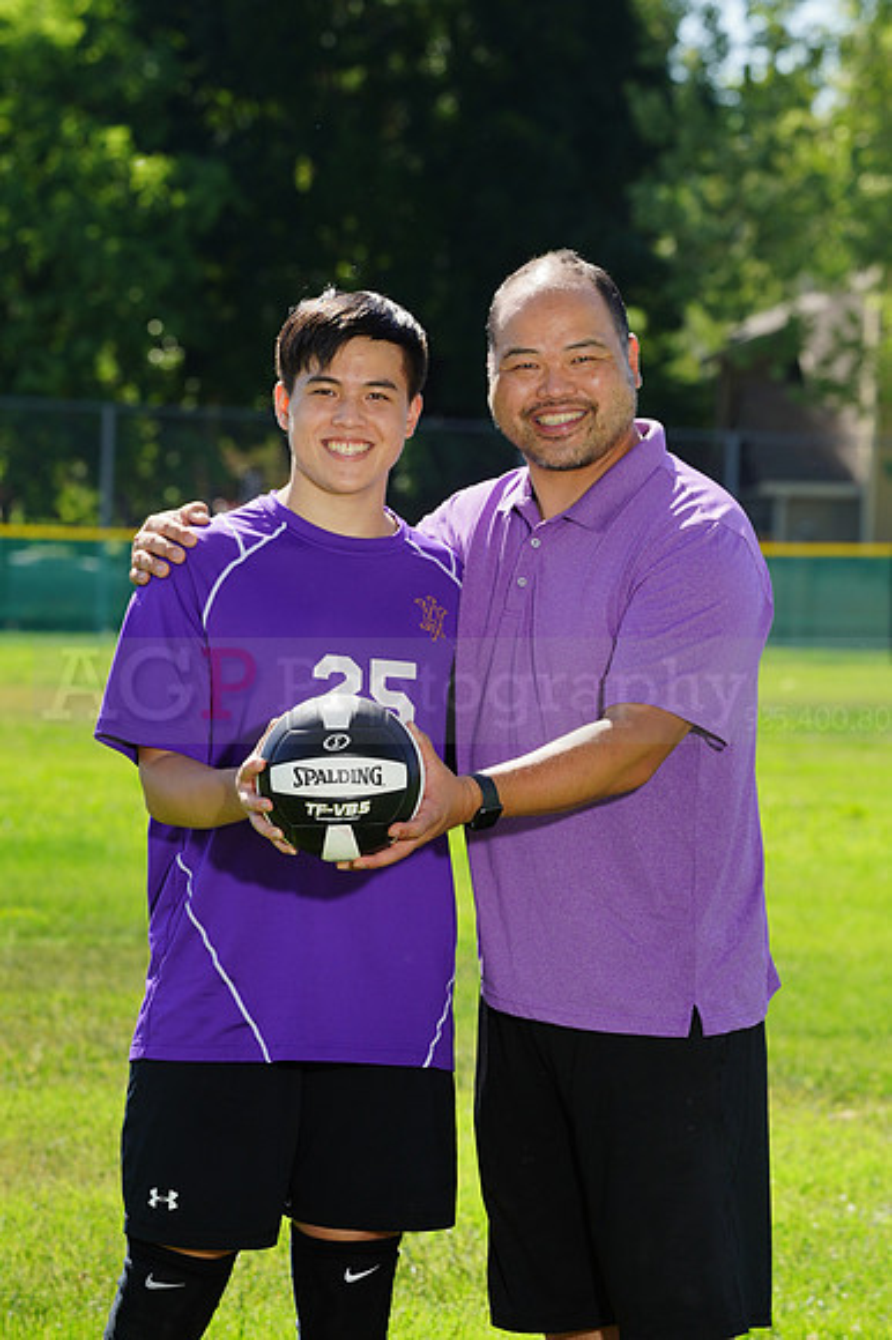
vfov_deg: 9.4
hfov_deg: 6.3
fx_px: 8111
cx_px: 446
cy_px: 670
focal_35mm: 218
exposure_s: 1/200
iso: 200
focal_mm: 218
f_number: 11
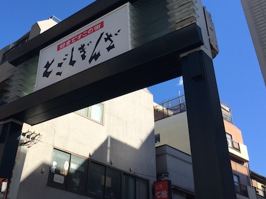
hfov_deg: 46.2
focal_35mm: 40
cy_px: 67
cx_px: 93
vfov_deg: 35.6
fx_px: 307
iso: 32
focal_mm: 4.15
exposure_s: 1/1647
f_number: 2.2
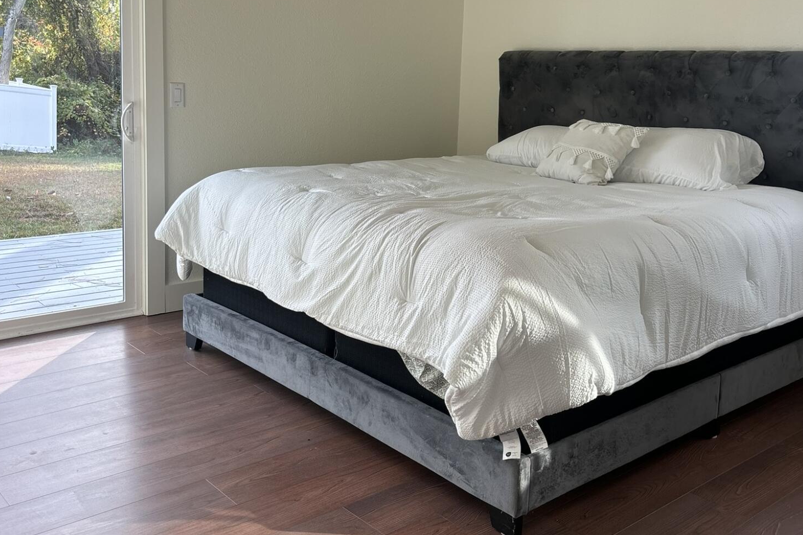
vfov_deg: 35.7
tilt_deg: -8.4
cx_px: 397
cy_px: 198
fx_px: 825
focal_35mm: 37
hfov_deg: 51.9
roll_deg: -2.2
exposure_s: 1/142
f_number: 1.6
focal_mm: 5.96
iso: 40
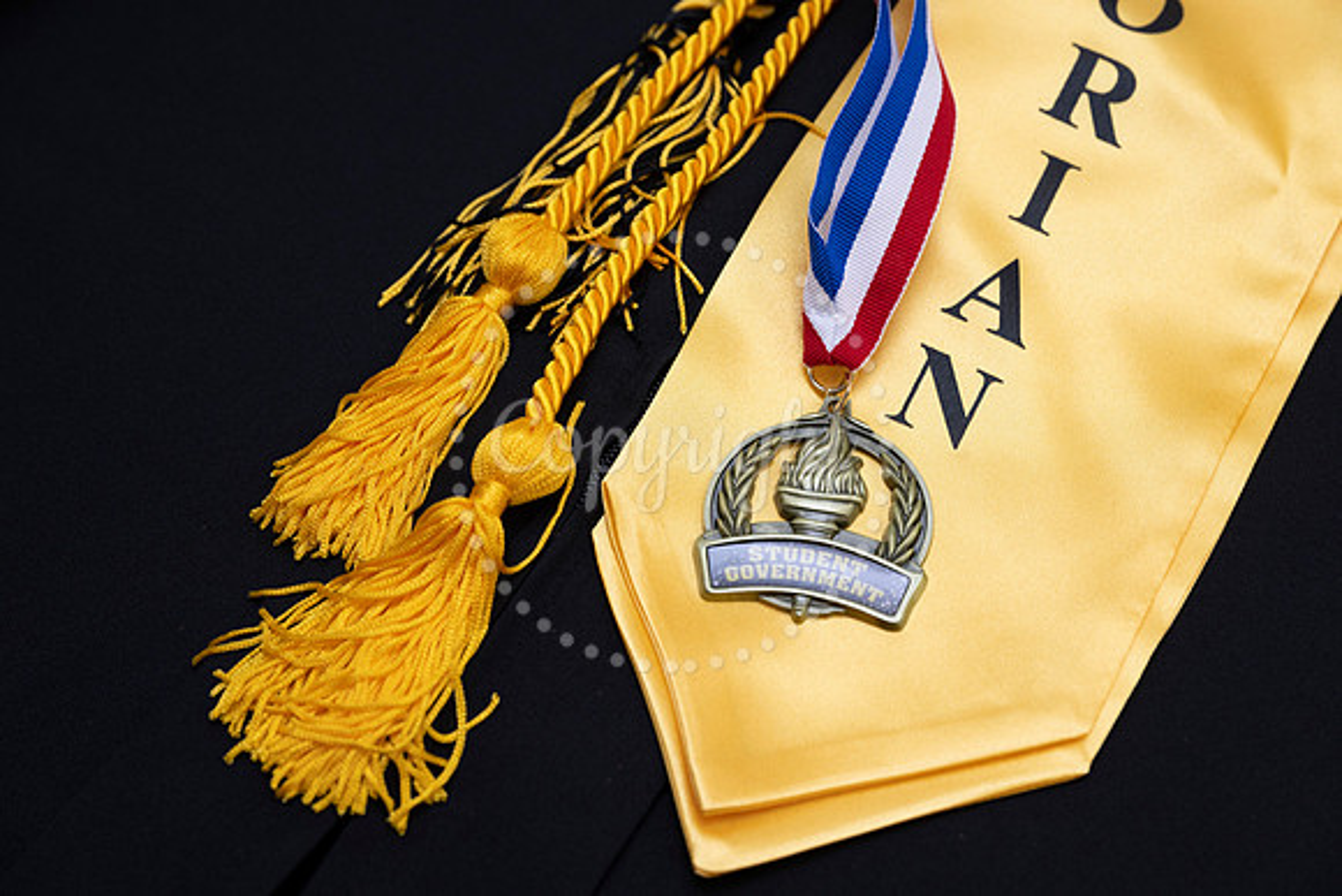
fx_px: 2237
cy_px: 448
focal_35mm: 60
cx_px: 671
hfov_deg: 33.4
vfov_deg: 22.6
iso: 800
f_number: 5.6
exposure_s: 1/80
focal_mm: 60
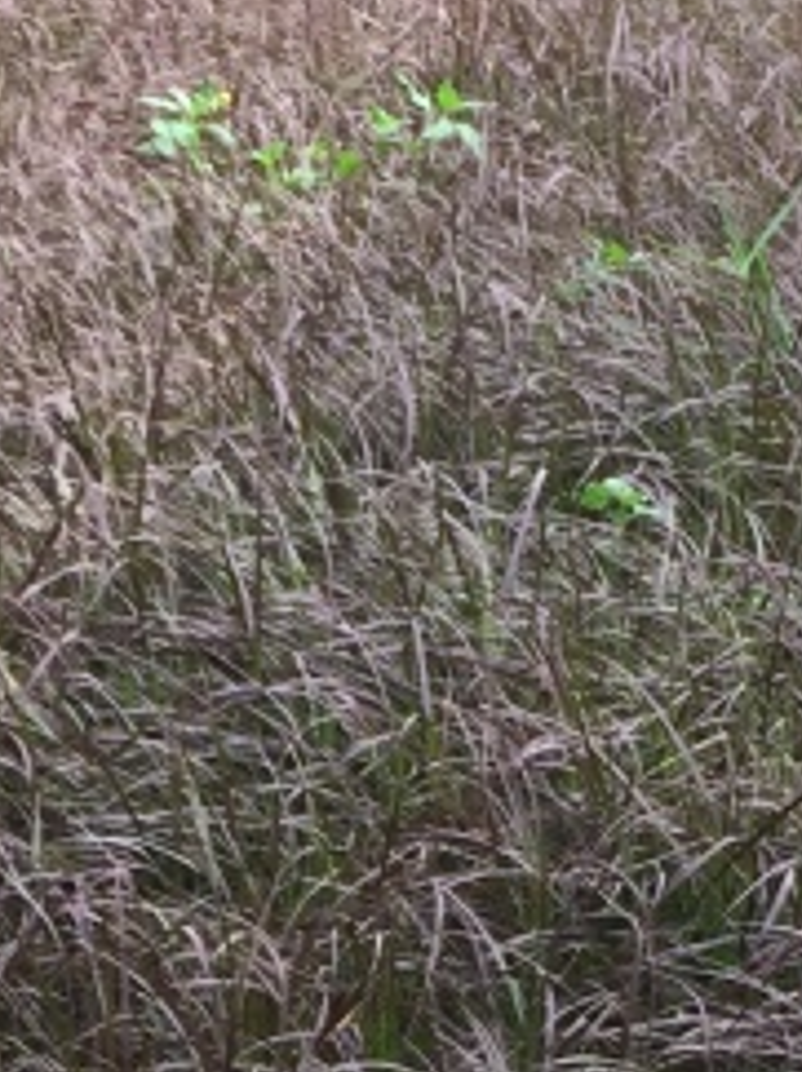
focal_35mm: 128
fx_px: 3961
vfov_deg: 14.7
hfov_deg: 11.5
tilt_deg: -25.4
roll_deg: -1.6
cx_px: 226
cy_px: 1406
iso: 32
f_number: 2.2
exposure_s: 1/109
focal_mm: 4.15
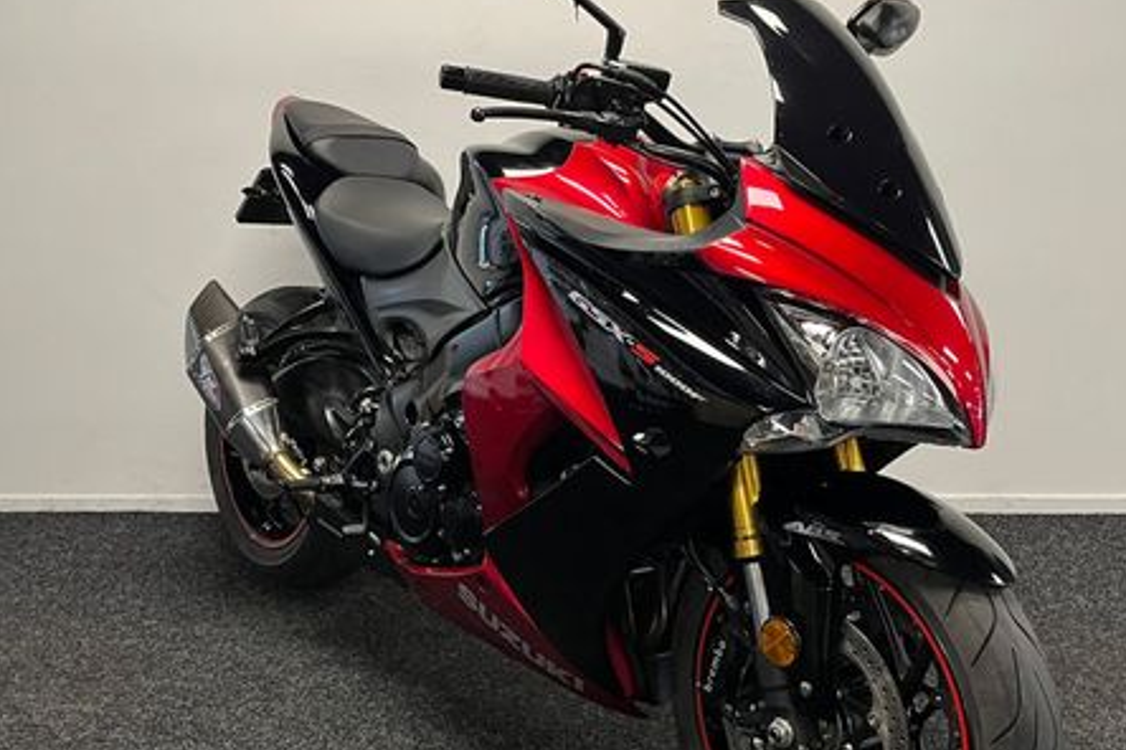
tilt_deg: -16.7
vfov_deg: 34.2
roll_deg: -0.2
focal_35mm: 39
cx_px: 644
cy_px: 410
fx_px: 1220
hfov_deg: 49.4
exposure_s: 1/50
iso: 100
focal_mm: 5.1
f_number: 1.6
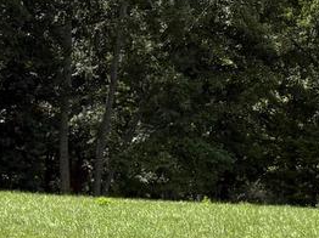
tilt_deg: +4.5
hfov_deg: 13.7
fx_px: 1317
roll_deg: +1.5
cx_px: 286
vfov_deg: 10.3
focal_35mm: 143
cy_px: 30
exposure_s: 1/2538
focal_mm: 5.96
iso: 50
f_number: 1.6
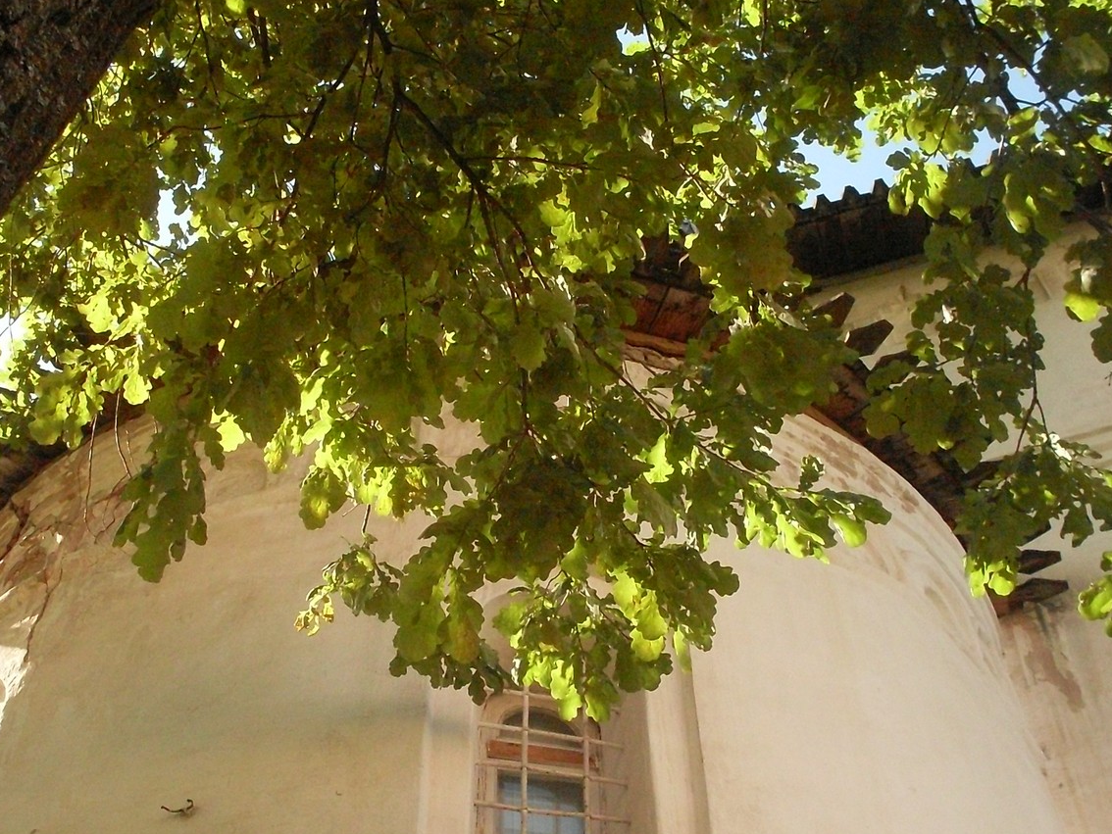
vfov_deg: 30.2
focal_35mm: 48
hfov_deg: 39.6
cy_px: 509
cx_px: 538
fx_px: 1542
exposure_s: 1/250
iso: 400
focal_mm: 6.3
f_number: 8.4
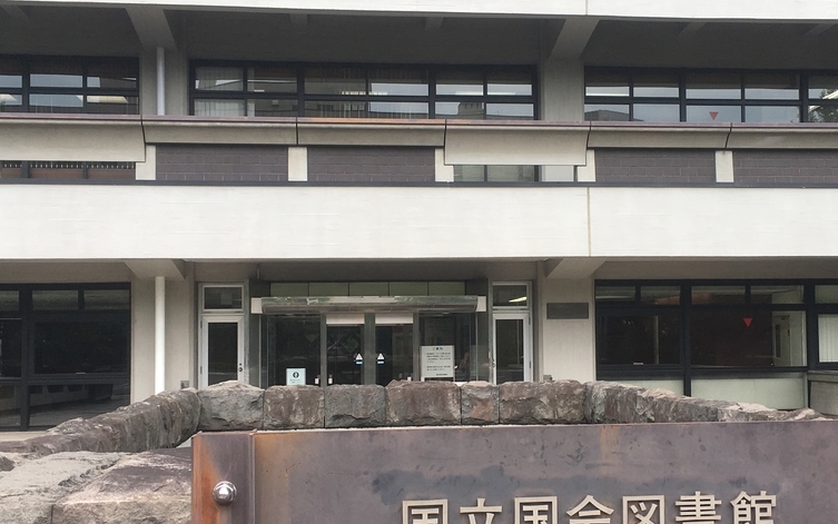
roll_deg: +2.7
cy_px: 300
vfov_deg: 26.3
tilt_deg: +1.1
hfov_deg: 41.0
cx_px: 469
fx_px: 1119
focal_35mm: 49
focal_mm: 4.15
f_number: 2.2
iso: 25
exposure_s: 1/363
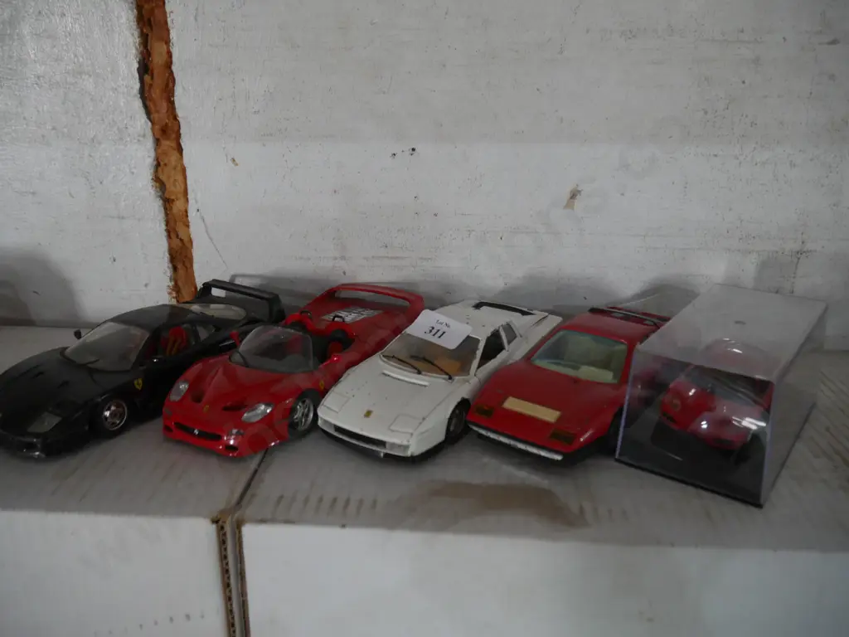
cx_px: 424
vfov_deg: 49.7
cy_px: 318
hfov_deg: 63.4
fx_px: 687
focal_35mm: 28
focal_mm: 14
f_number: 3.5
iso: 800
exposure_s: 1/60
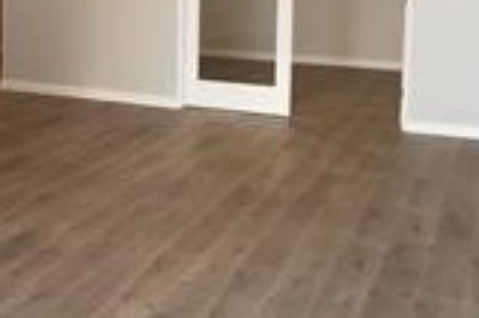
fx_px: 851
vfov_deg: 20.6
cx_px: 165
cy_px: 12
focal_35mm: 64
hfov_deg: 31.2
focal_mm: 4.15
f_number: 2.2
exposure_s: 1/30
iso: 40
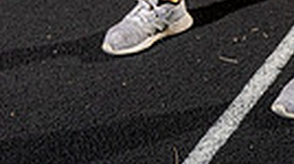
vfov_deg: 6.8
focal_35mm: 162
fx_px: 1261
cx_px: 165
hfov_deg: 13.3
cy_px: -308
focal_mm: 46
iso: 800
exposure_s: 1/250
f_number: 4
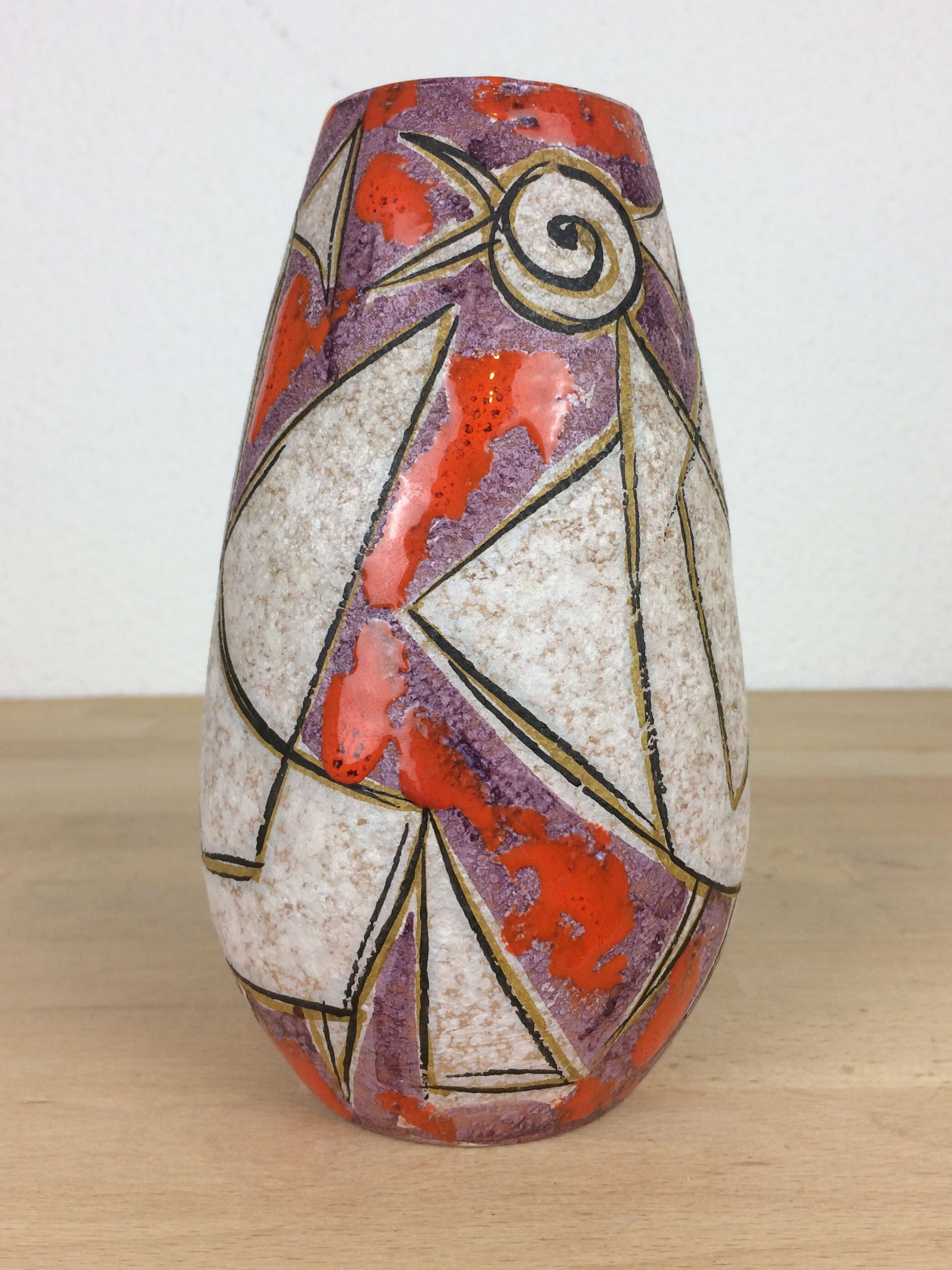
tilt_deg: -5.1
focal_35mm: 34
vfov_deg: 53.9
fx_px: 1247
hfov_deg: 41.8
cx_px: 499
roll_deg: +1.5
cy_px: 579
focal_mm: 4.15
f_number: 2.2
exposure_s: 1/100
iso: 50
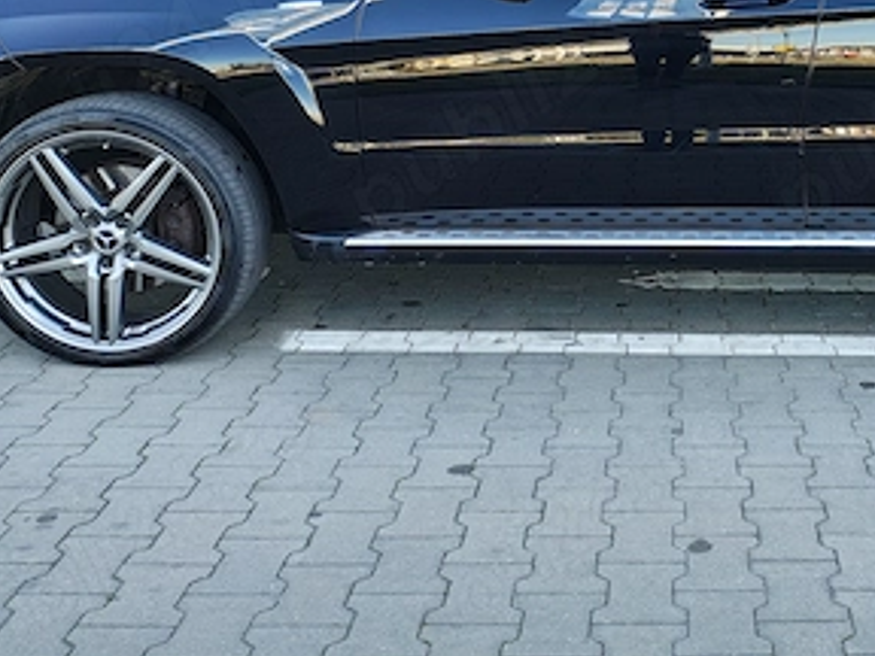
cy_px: 115
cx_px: 757
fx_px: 1314
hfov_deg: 35.1
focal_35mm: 52
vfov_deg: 27.4
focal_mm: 5.89
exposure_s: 1/120
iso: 130
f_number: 1.4
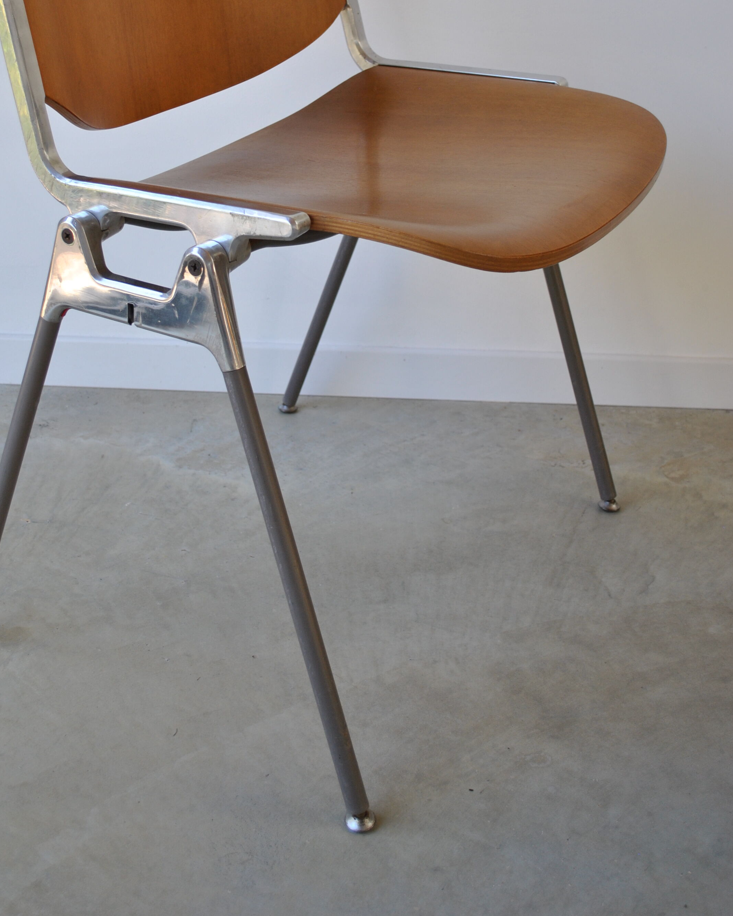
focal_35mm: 49
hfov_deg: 30.8
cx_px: 313
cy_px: 282
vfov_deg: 37.5
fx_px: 1329
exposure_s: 1/80
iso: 200
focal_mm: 24
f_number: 4.5
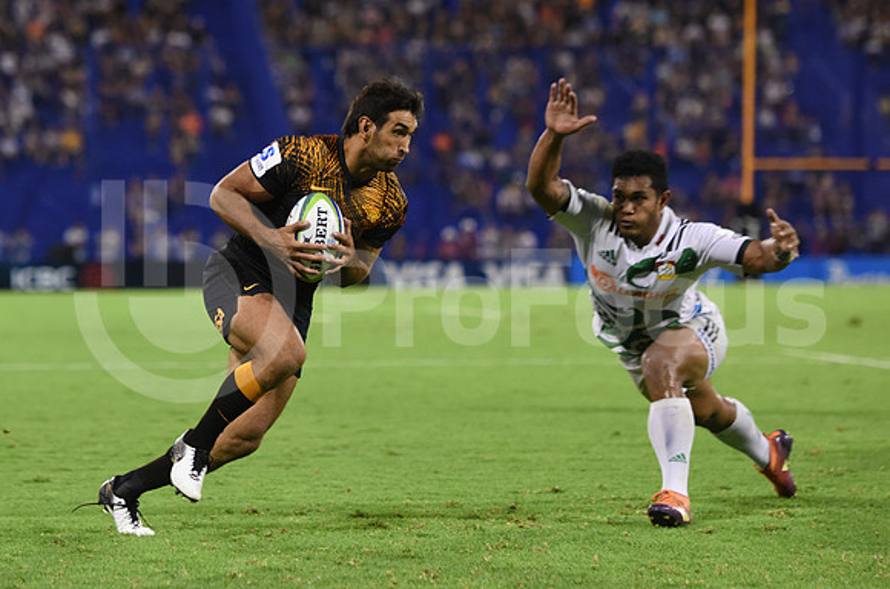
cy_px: 294
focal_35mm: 135
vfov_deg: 10.1
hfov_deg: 15.2
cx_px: 445
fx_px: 3330
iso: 2500
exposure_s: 1/800
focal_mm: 135
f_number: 2.8
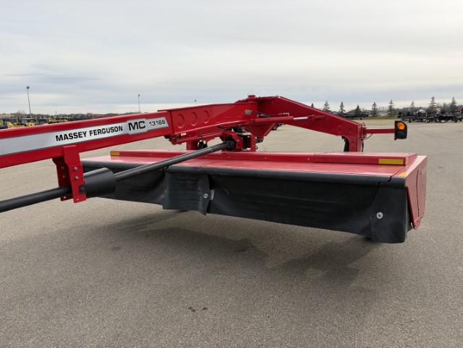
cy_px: 174
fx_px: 348
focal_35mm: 26
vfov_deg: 53.1
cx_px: 232
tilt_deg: -8.5
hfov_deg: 67.3
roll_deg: +0.5
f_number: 1.6
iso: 50
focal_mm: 5.96
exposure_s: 1/2747
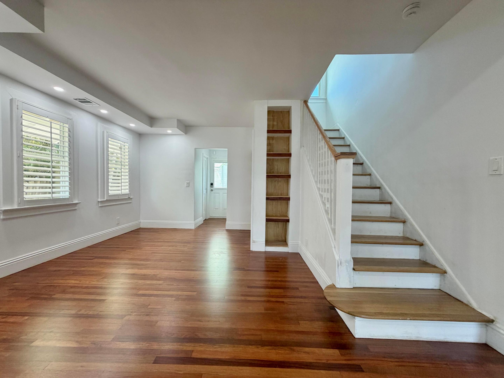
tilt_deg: -2.3
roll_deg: -0.9
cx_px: 252
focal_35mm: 14
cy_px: 189
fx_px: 204
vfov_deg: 85.7
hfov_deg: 102.1
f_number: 2.2
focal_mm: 2.22
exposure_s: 1/120
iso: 200
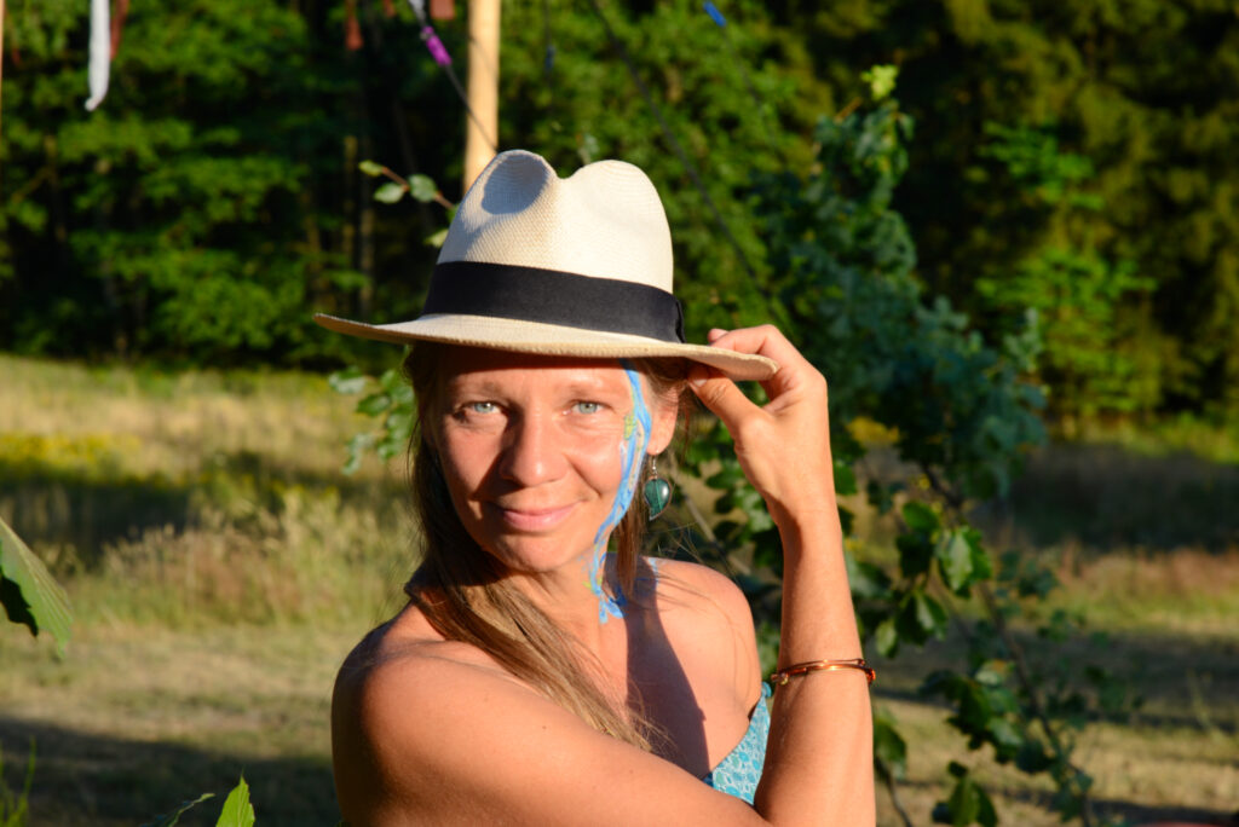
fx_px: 3616
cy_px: 414
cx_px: 620
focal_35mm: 105
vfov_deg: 13.1
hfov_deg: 19.4
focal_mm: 105
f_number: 11
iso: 200
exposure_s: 1/160
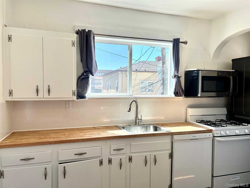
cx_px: 125
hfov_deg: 67.3
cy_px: 94
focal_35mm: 26
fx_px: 188
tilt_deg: -2.1
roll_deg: -0.3
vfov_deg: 53.1
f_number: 1.5
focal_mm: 5.7
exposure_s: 1/646
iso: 50
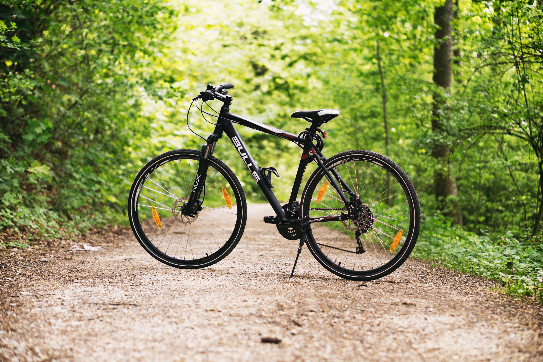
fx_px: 1131
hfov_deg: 27.0
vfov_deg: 18.2
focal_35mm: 75
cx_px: 272
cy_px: 181
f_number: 2
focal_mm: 50
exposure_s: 1/320
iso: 100
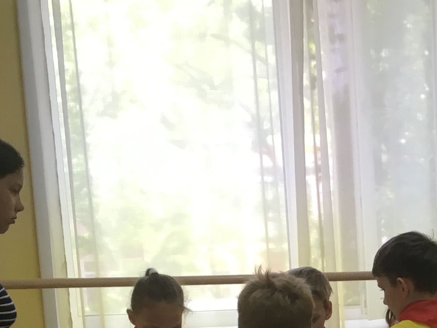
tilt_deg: -11.5
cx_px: 568
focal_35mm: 99
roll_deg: +0.9
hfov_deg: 18.5
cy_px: 455
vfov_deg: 14.2
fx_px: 1250
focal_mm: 4.15
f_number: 2.2
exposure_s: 1/33
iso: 40
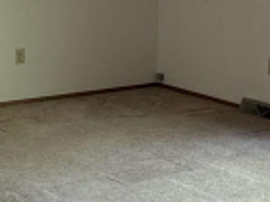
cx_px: 248
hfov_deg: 17.0
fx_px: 889
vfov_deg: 12.8
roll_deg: -1.1
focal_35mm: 114
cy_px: -10
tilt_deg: -4.8
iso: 320
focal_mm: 6.76
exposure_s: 1/60
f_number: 1.78
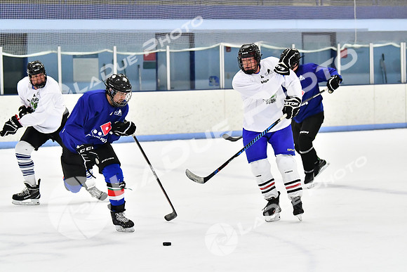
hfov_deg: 14.4
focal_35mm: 142
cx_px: 204
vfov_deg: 9.6
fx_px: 1611
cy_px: 136
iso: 6400
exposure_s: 1/1250
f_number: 3.2
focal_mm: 95
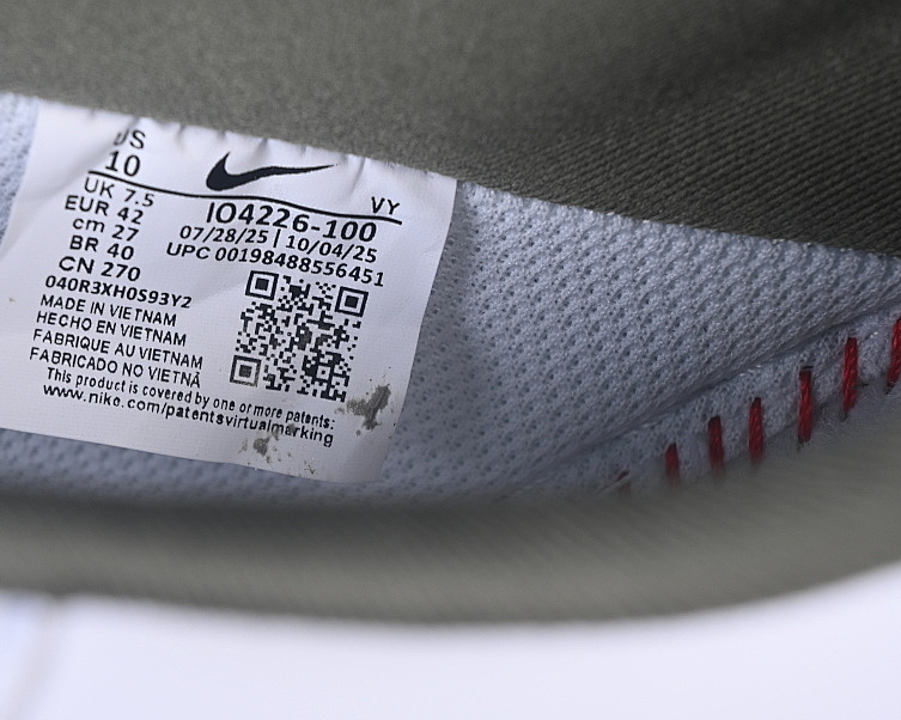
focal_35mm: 101
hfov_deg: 18.9
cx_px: 263
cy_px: 392
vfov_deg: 15.2
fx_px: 2693
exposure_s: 1/80
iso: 160
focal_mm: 50
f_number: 7.1
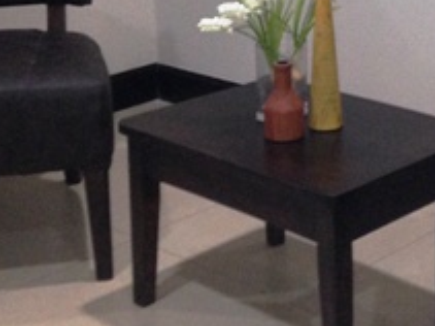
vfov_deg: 14.4
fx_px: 1256
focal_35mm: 100
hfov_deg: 19.3
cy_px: -54
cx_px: 396
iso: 200
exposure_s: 1/16
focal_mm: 4.12
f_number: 2.4
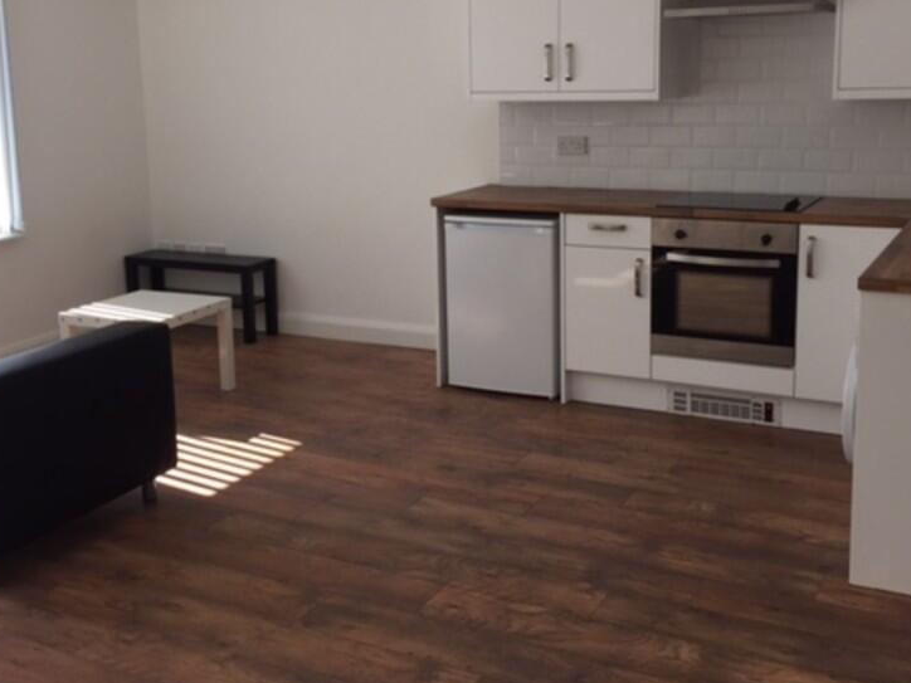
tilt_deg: -10.8
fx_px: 1079
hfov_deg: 45.8
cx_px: 447
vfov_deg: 35.0
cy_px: 258
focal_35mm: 41
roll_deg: +0.5
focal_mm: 4.15
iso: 32
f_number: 2.2
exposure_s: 1/273
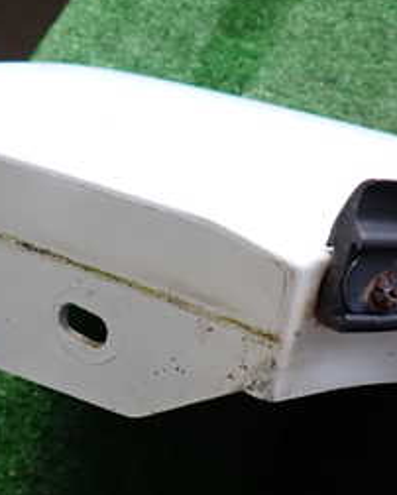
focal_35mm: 58
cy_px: 273
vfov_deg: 32.4
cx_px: 155
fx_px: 851
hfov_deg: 26.2
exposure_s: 1/60
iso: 100
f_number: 2
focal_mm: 4.5
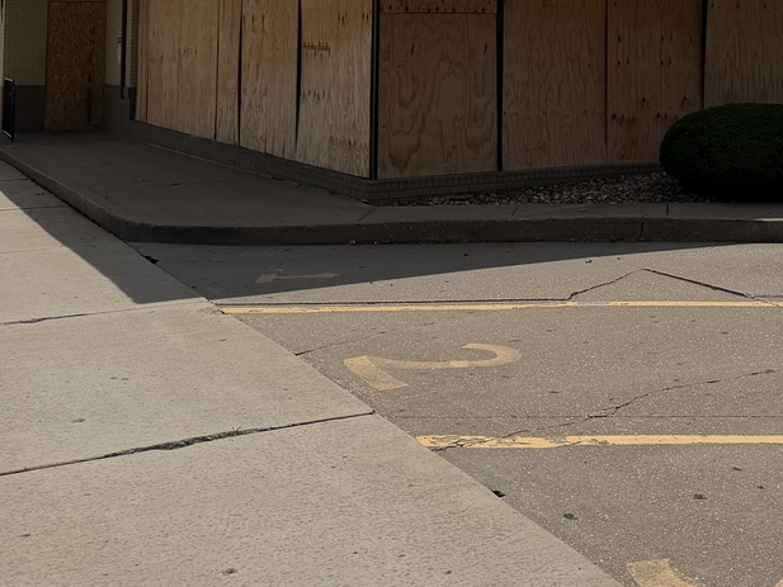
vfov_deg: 24.4
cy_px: -58
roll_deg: +0.0
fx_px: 1267
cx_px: 642
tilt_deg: +4.4
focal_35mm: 56
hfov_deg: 33.2
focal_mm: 6.76
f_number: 1.78
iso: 80
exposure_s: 1/17544
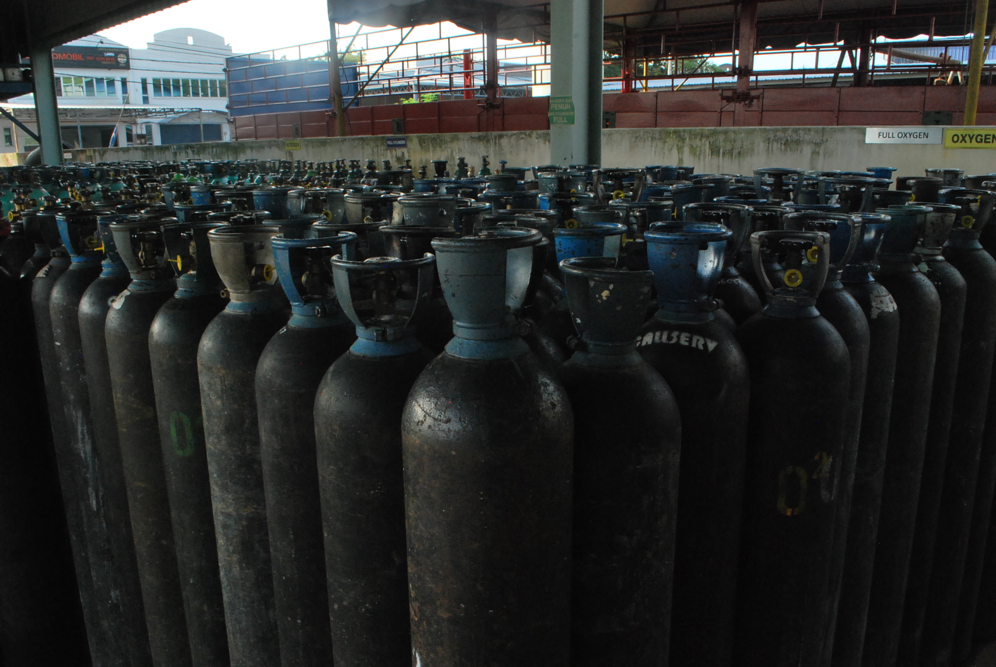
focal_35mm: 30
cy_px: 334
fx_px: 831
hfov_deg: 61.9
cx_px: 498
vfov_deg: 43.7
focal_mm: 20
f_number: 20
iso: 800
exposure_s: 1/100
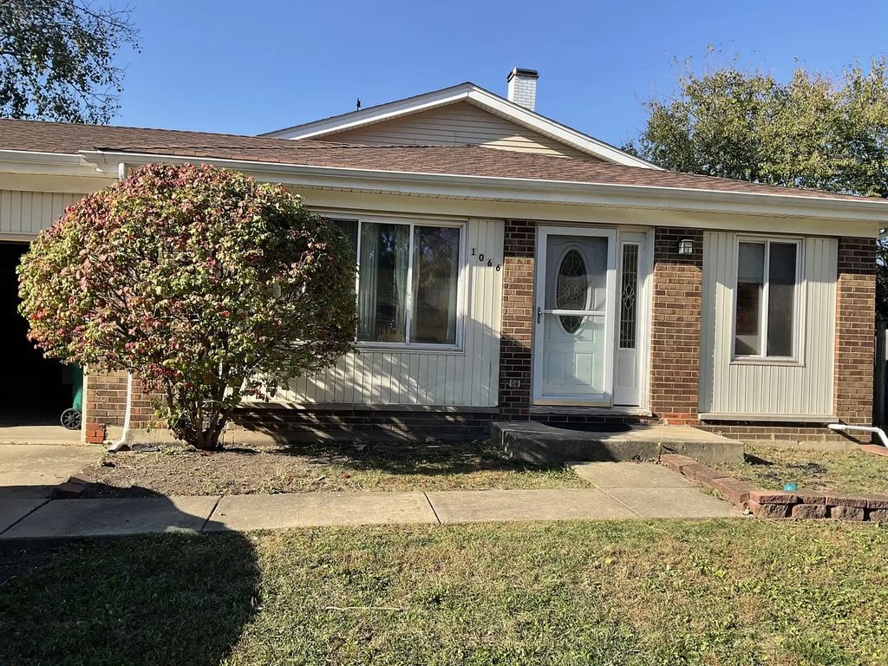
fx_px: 744
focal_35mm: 29
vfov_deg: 48.2
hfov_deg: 61.7
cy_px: 333
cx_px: 444
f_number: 1.8
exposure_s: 1/944
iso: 16
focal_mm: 3
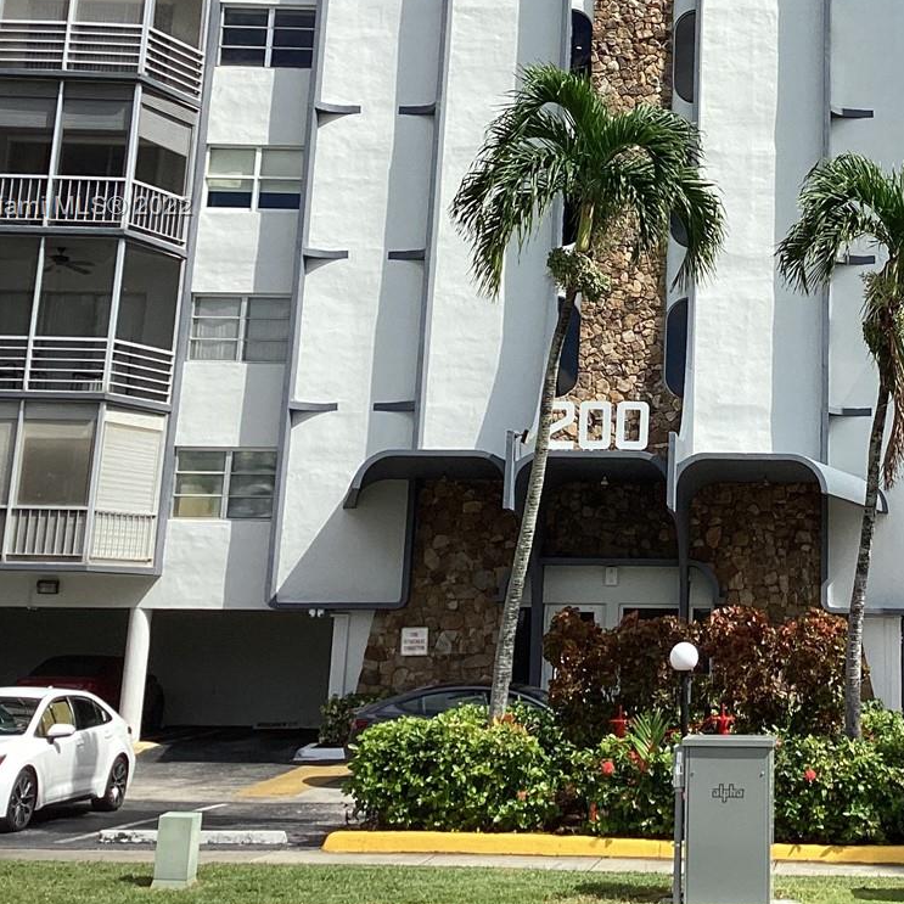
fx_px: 1743
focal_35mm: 59
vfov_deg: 28.6
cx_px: 776
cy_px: 208
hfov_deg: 28.2
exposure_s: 1/1431
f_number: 2.4
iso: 25
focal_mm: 3.3
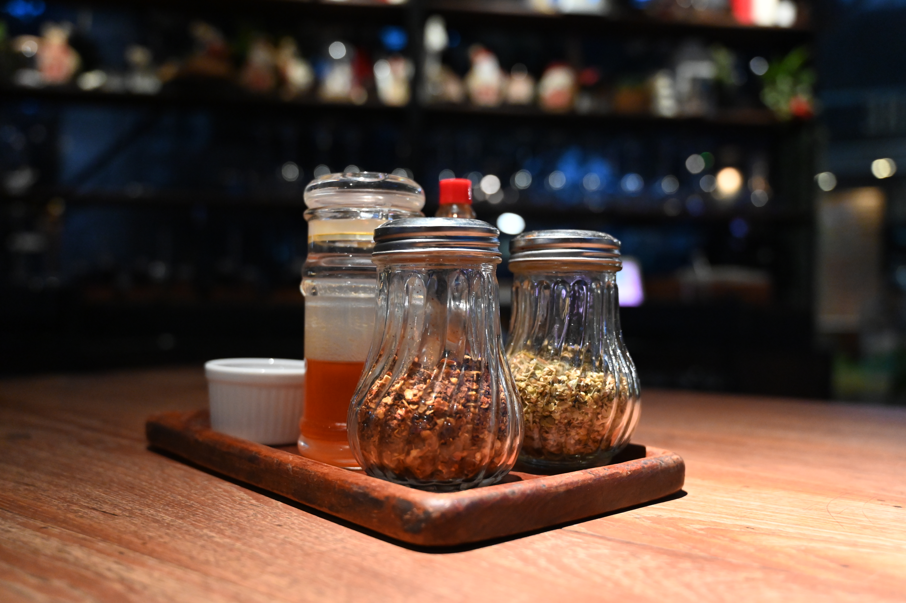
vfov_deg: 39.9
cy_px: 302
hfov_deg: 57.3
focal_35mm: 33
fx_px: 830
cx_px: 453
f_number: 4
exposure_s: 1/60
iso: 5600
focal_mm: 33
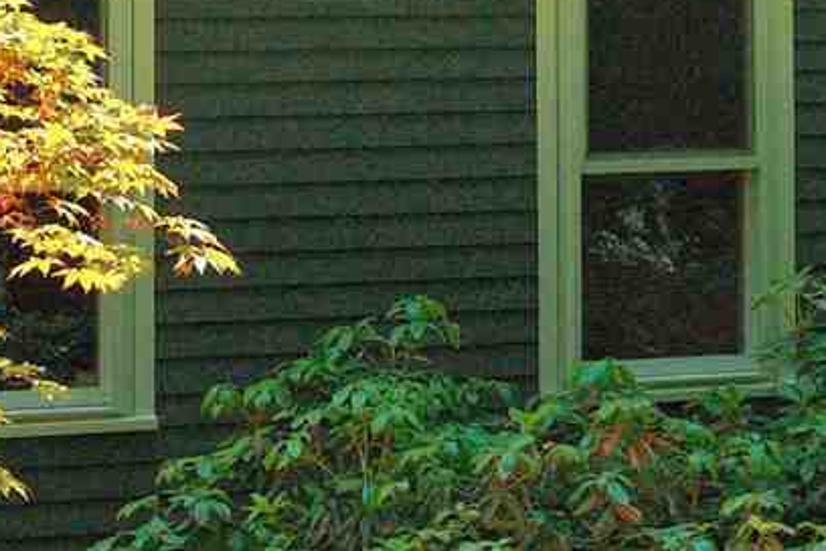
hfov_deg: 9.7
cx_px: 751
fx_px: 4841
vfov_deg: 6.5
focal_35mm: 211
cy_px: -95
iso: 320
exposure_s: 1/640
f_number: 2.8
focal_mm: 14.4
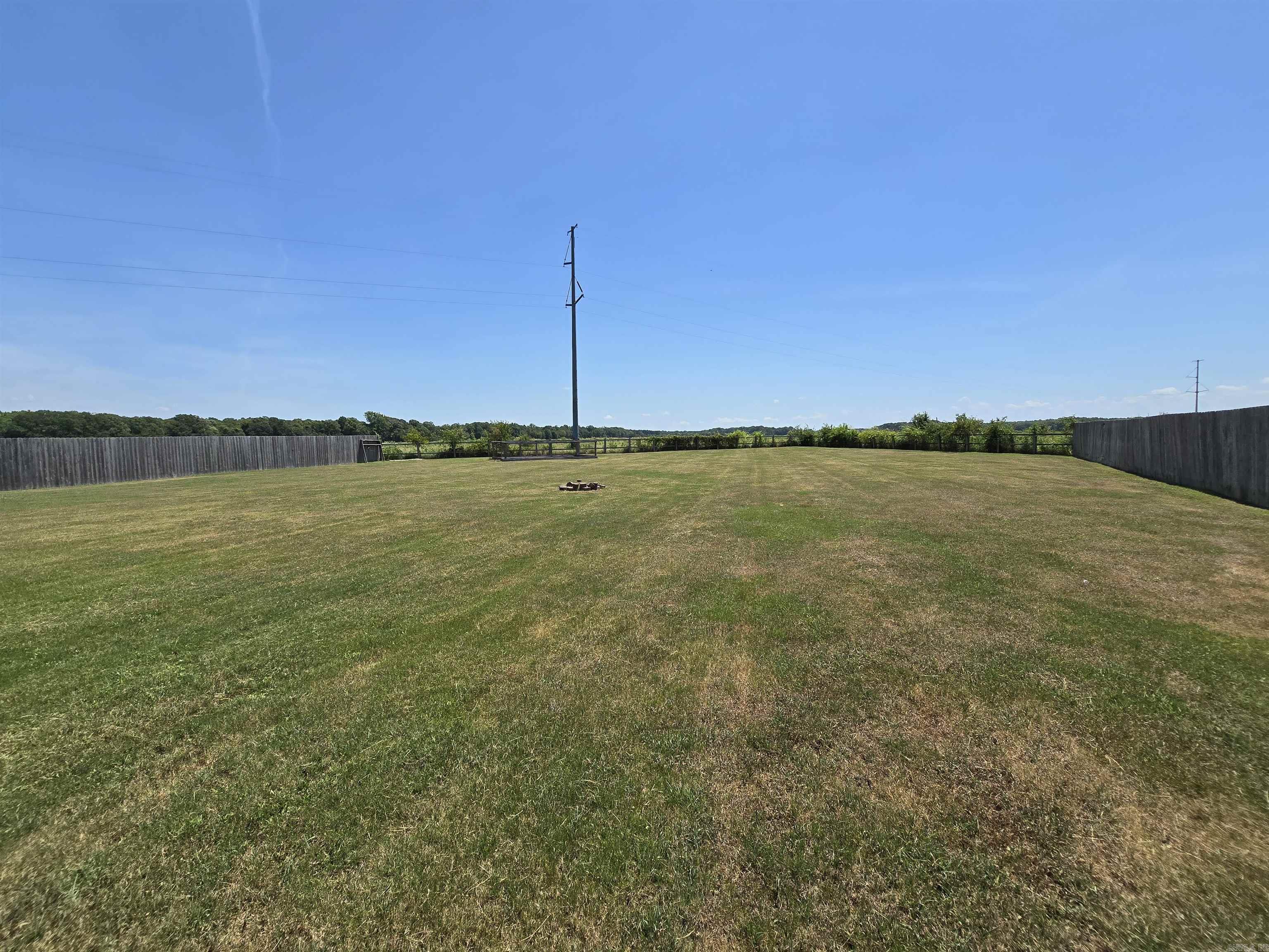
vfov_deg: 89.9
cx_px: 634
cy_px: 476
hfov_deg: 106.2
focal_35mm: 13
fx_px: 477
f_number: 2.2
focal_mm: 2.2
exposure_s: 1/2664
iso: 50
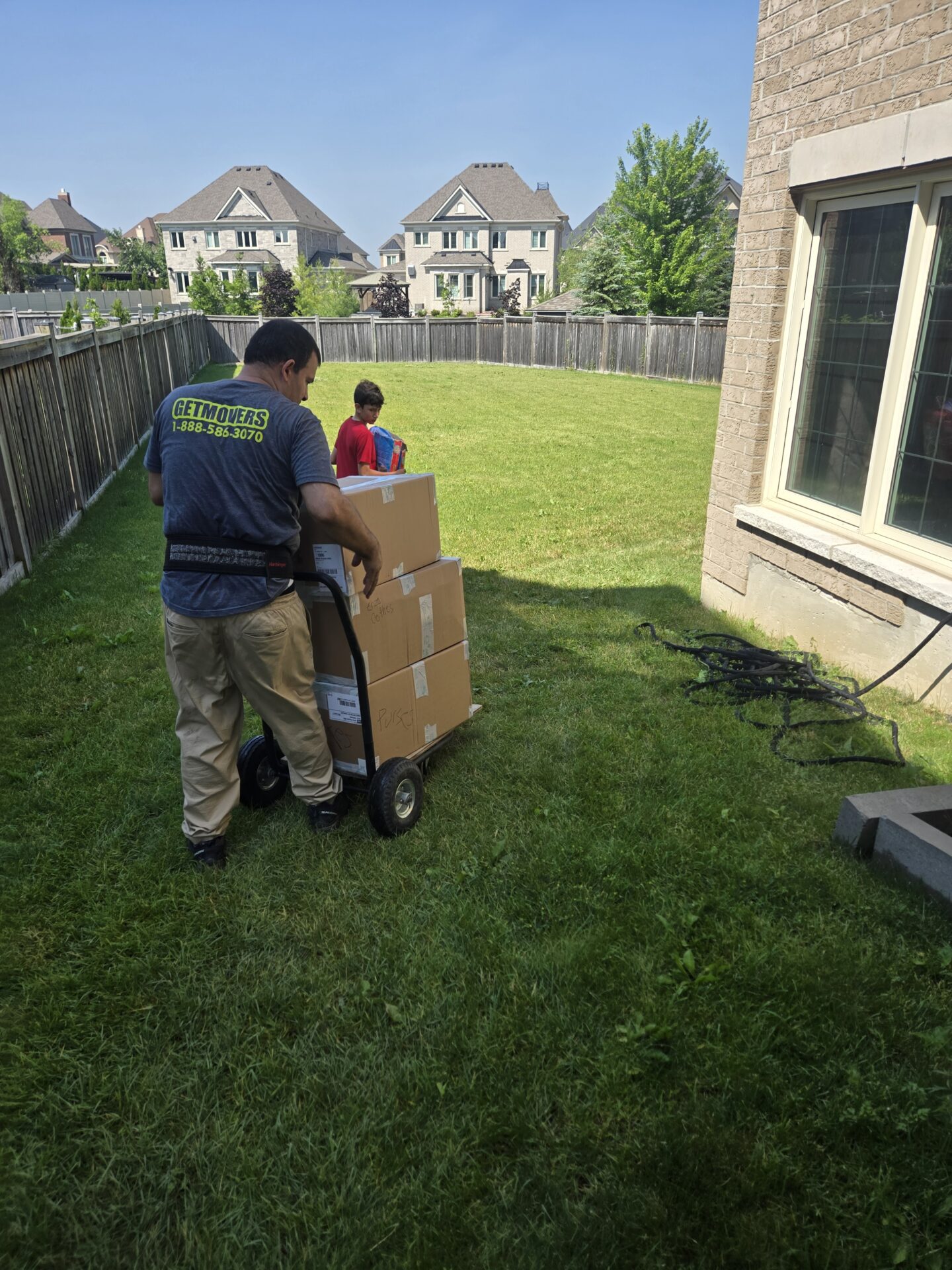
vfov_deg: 73.9
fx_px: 843
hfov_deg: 58.9
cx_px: 476
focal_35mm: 23
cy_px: 635
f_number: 1.8
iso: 25
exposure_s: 1/909
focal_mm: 5.4
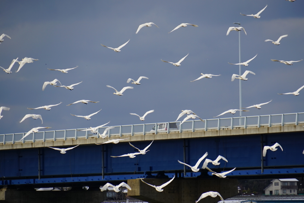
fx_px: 2533
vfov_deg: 4.6
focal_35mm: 300
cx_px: 152
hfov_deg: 6.9
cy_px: 102
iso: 100
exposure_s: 1/640
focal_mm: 200
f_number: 6.3
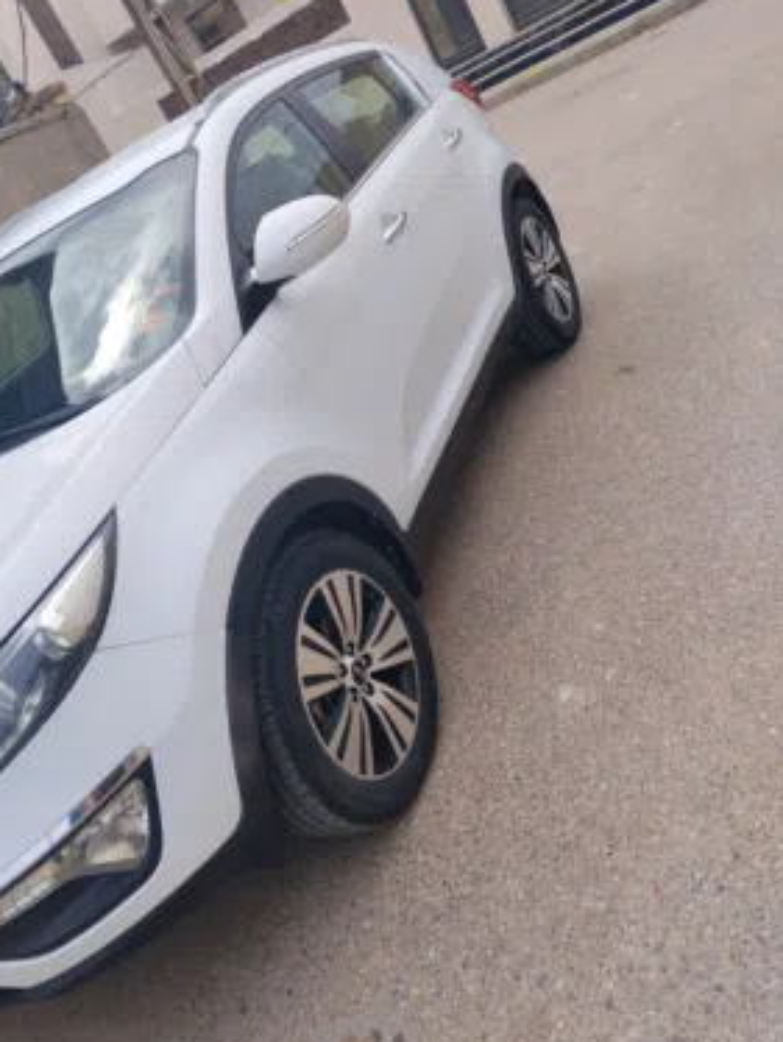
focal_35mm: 31
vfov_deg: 58.3
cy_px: 501
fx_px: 934
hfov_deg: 45.5
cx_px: 368
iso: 50
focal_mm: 4.22
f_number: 1.8
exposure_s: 1/1268
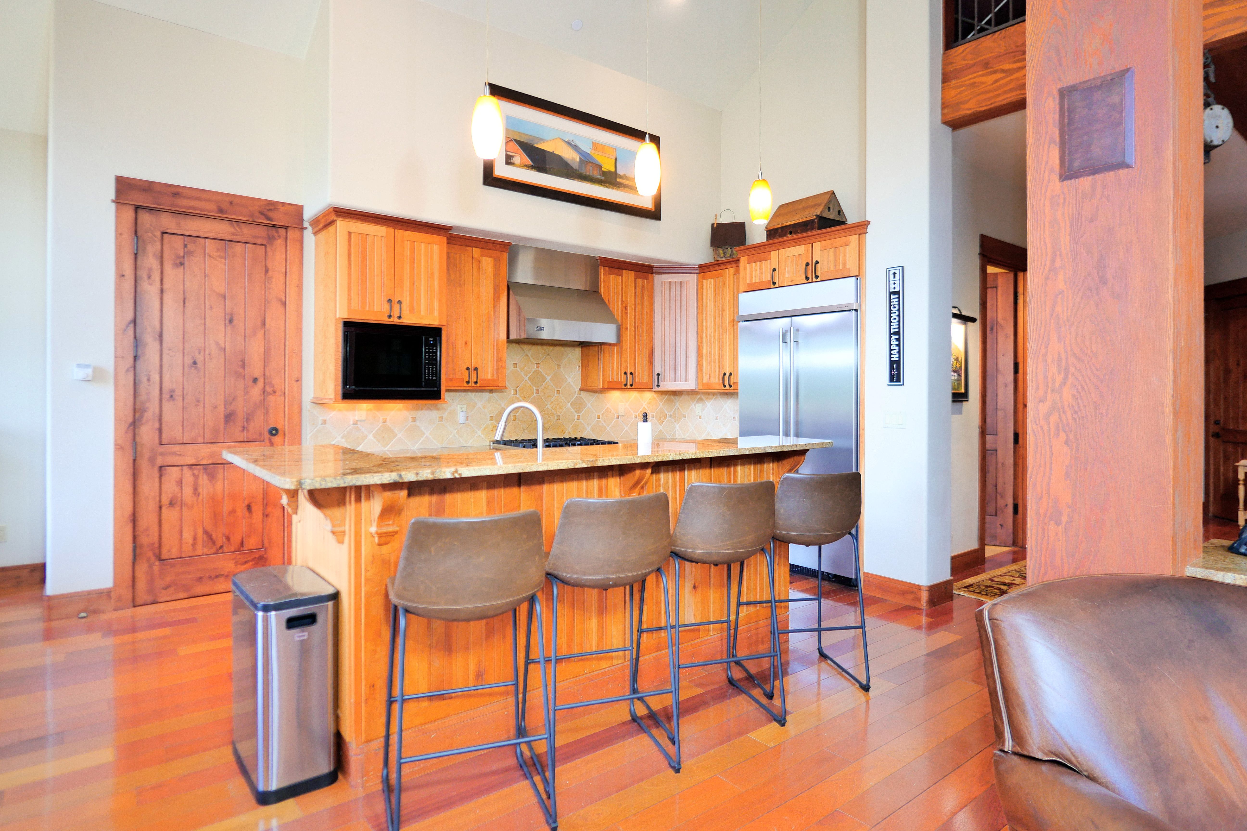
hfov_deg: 90.0
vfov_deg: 67.4
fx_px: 623
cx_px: 624
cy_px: 416
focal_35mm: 18
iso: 800
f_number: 1.7
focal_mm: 9
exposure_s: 1/25
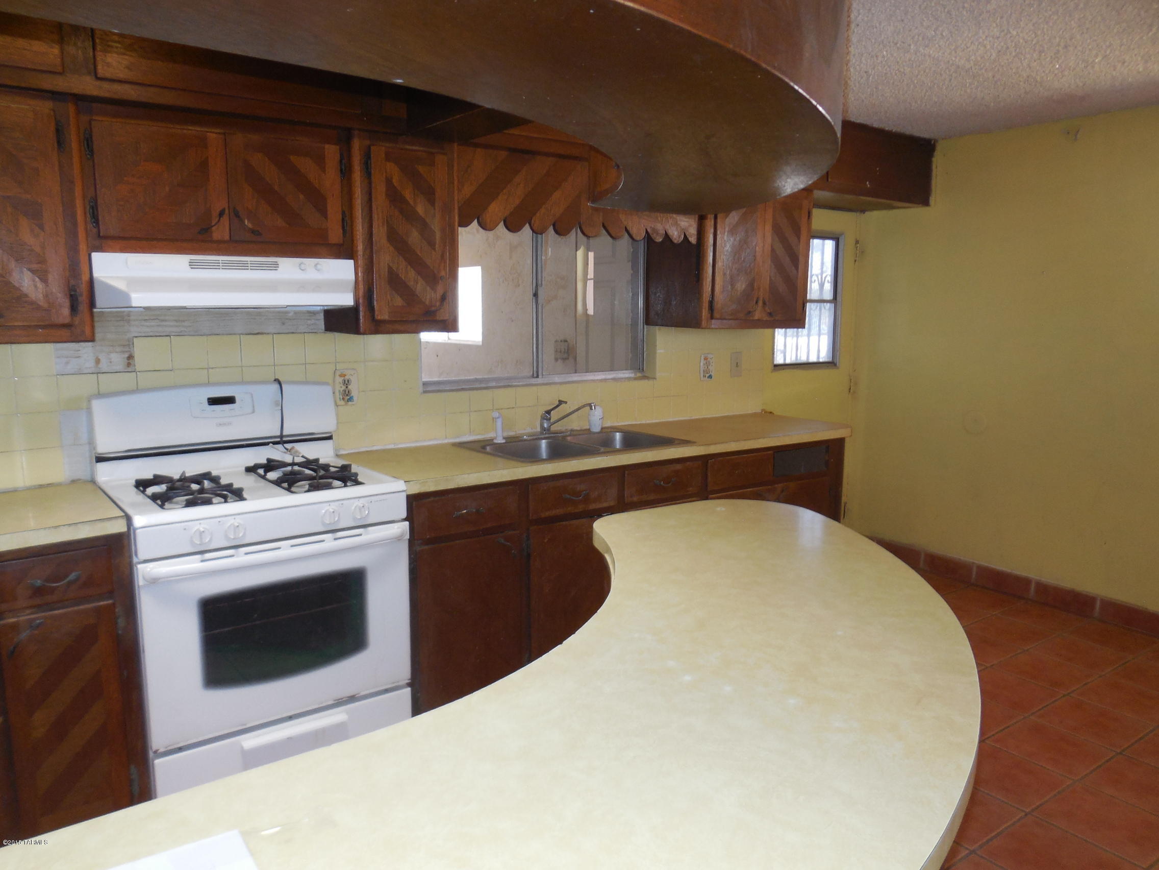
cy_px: 435
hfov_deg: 69.4
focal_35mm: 25
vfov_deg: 54.9
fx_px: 837
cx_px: 580
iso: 200
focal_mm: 4.5
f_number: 3.1
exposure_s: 1/25
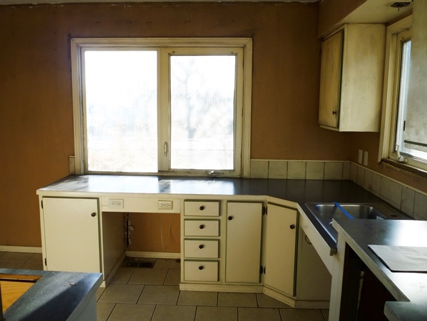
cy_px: 160
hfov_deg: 61.7
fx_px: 358
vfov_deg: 48.2
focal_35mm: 29
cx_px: 214
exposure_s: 1/80
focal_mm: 5.2
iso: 80
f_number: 3.3
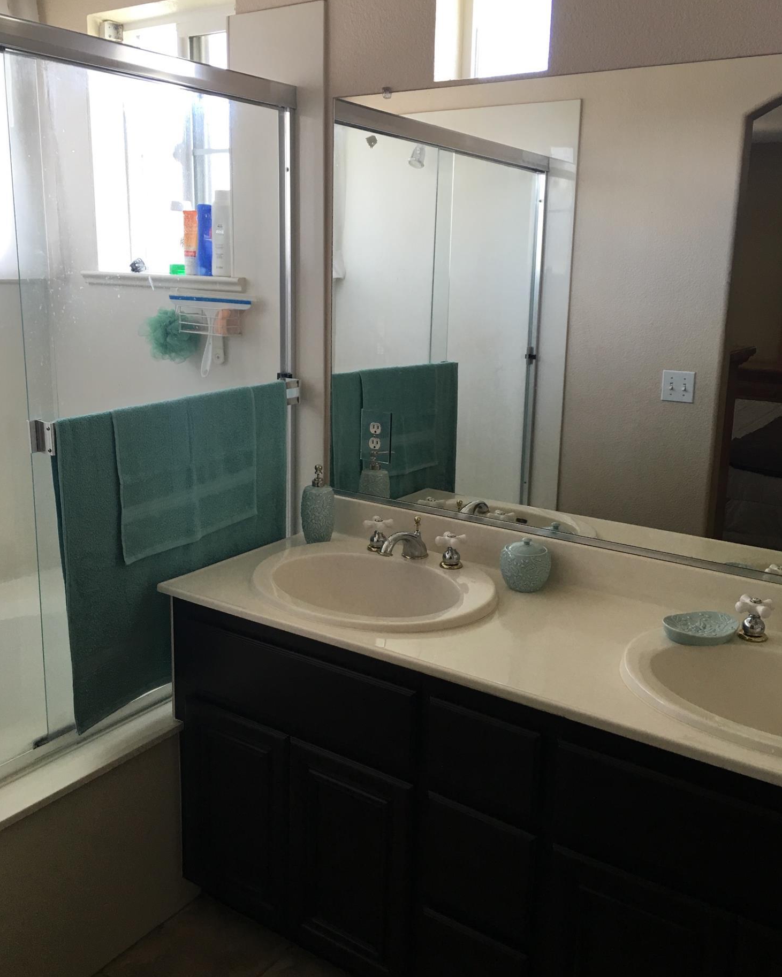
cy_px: 462
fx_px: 897
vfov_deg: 57.1
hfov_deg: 47.1
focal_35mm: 31
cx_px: 382
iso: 32
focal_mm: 4.15
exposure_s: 1/40
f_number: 2.2
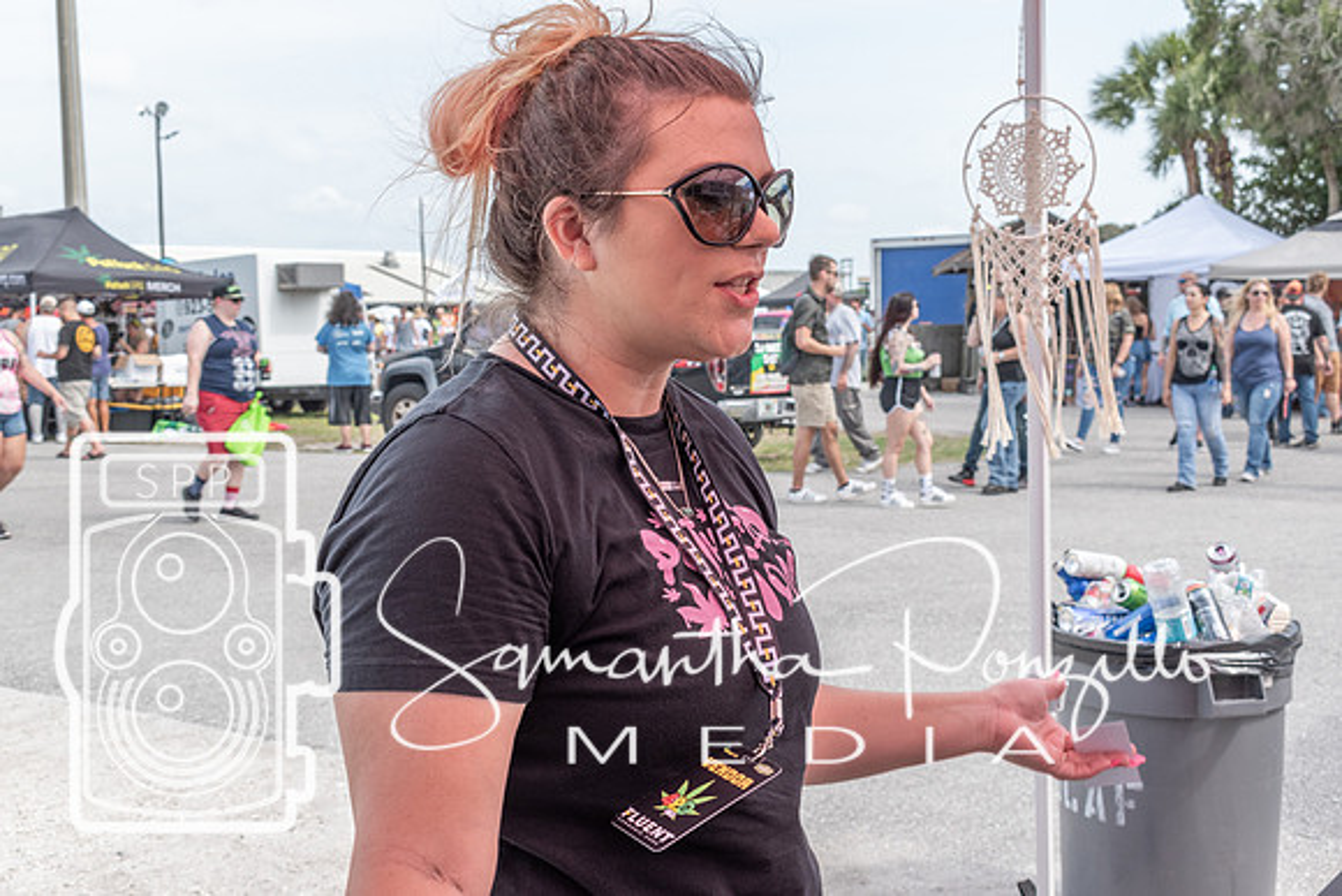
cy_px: 448
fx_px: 1678
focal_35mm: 45
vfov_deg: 29.9
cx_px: 671
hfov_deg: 43.6
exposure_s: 1/320
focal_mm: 30
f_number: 9
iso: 200
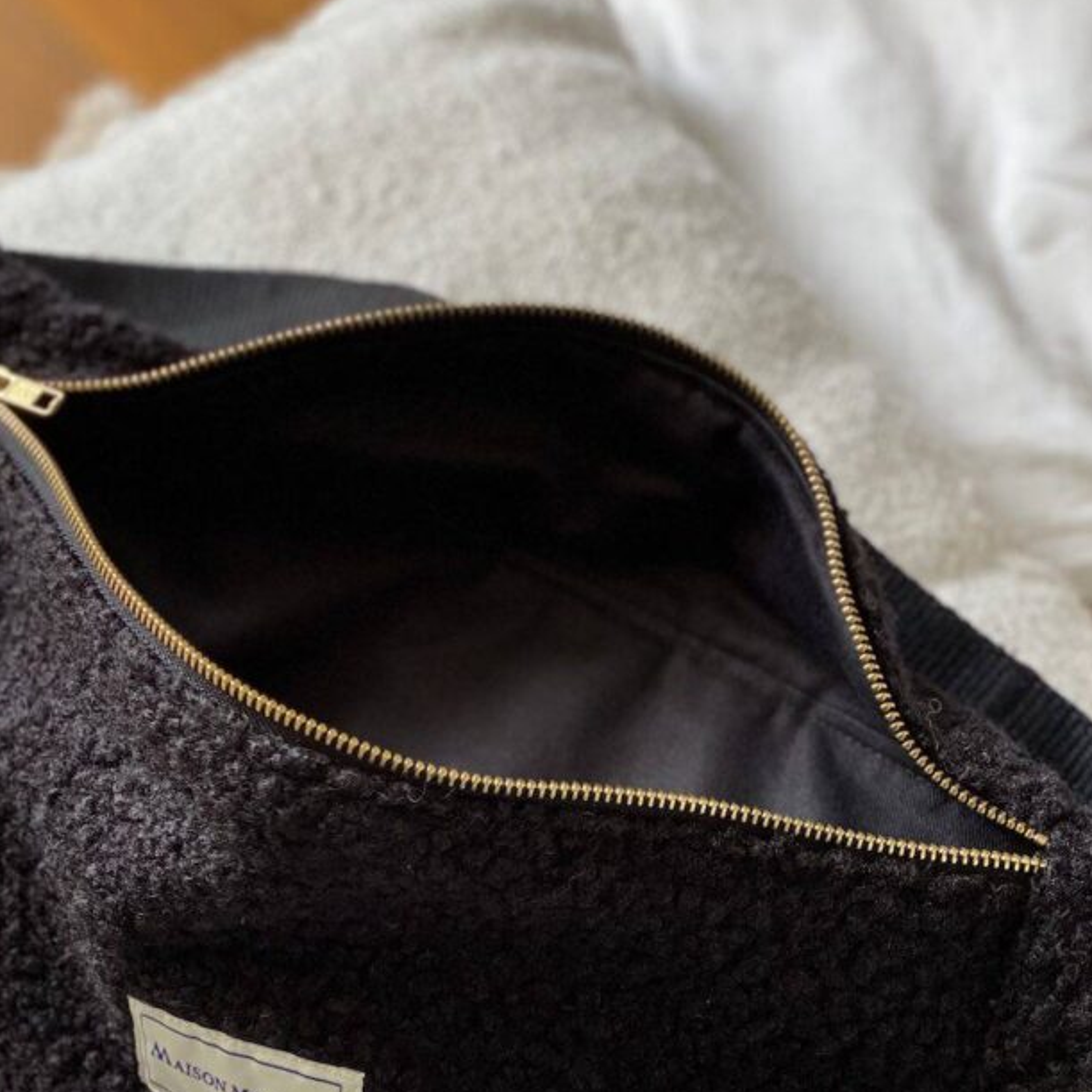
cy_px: 674
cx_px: 472
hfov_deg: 22.5
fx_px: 2748
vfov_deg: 22.4
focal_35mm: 77
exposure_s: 1/122
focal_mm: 6
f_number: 2
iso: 64
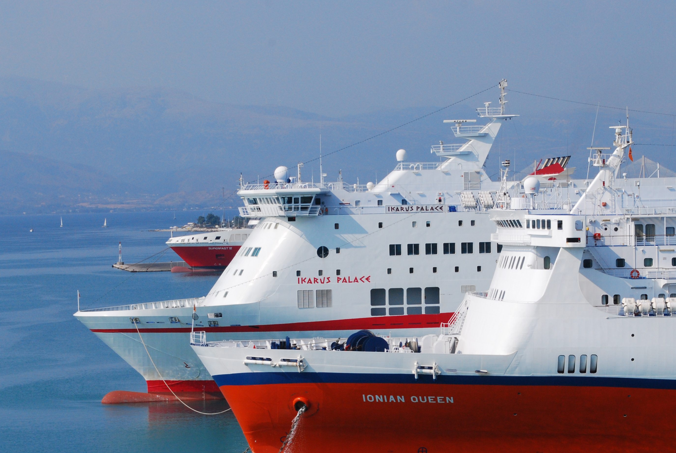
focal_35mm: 116
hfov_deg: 17.7
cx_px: 365
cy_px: 307
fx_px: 2175
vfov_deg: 11.9
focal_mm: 55
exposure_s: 1/640
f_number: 13
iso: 400
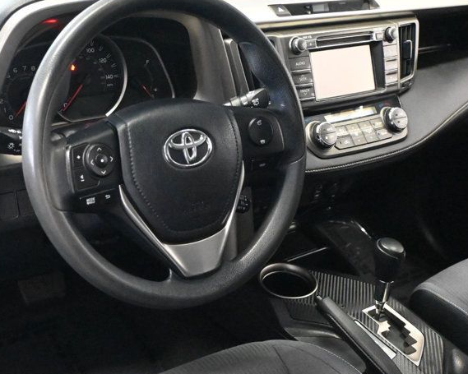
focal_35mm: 49
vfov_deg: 30.6
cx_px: 190
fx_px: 684
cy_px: 206
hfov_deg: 37.6
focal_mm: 19.5
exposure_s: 1/60
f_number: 3.8
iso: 12800
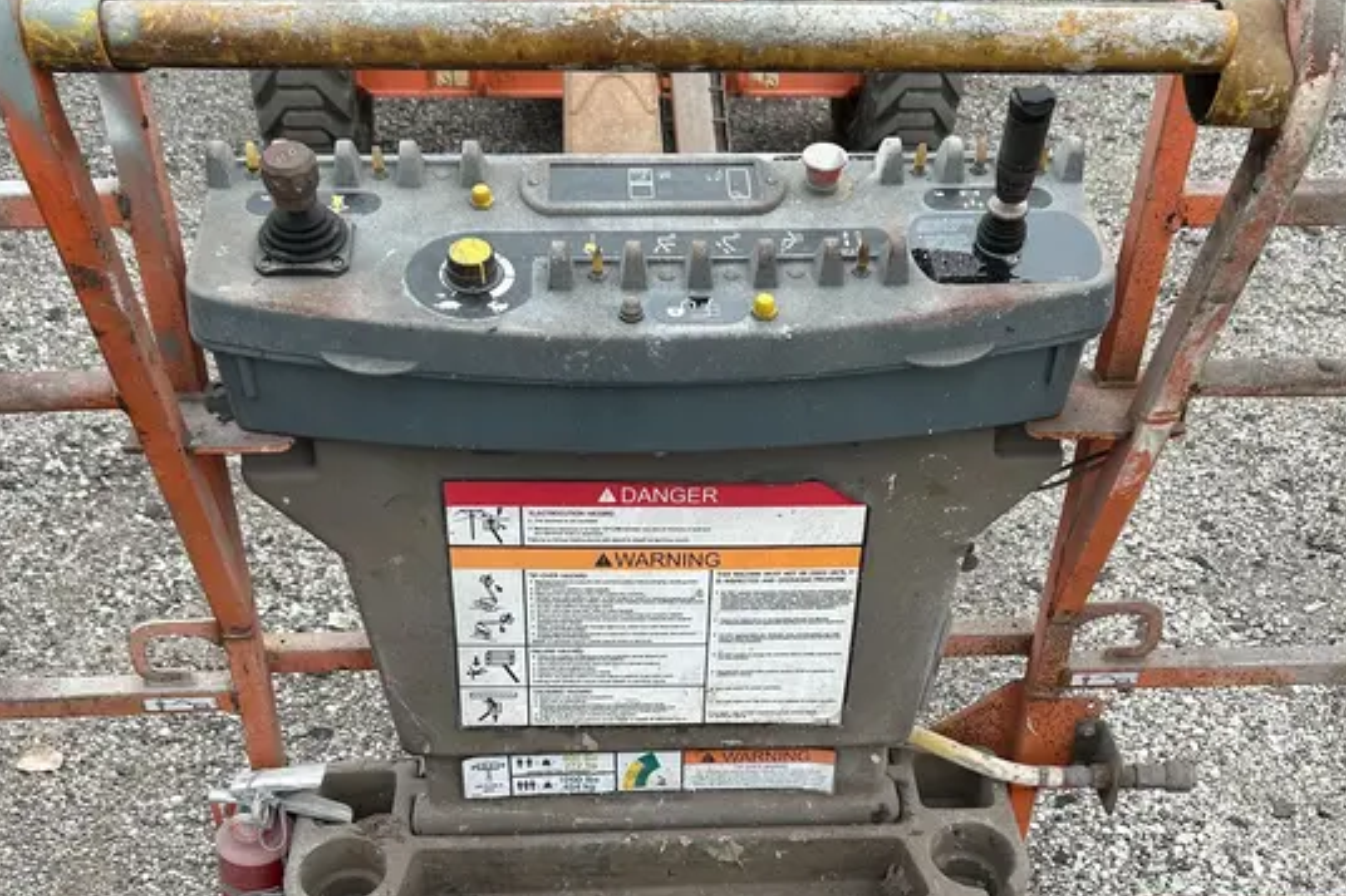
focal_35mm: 37
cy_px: 579
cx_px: 681
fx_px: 1383
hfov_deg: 51.9
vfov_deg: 35.6
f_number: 1.5
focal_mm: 5.7
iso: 50
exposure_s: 1/965
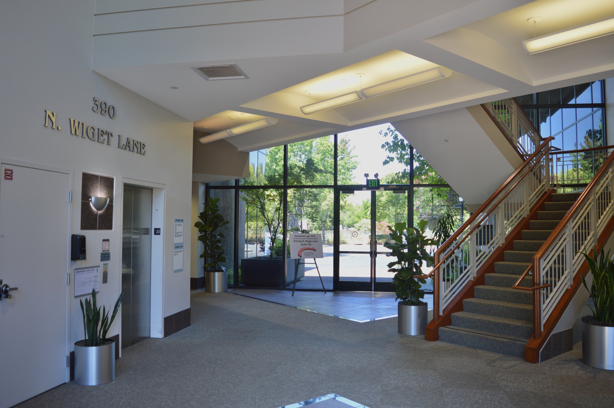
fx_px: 460
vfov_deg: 47.8
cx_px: 307
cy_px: 204
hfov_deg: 67.4
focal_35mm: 27
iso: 200
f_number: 3.5
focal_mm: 18
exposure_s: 1/30
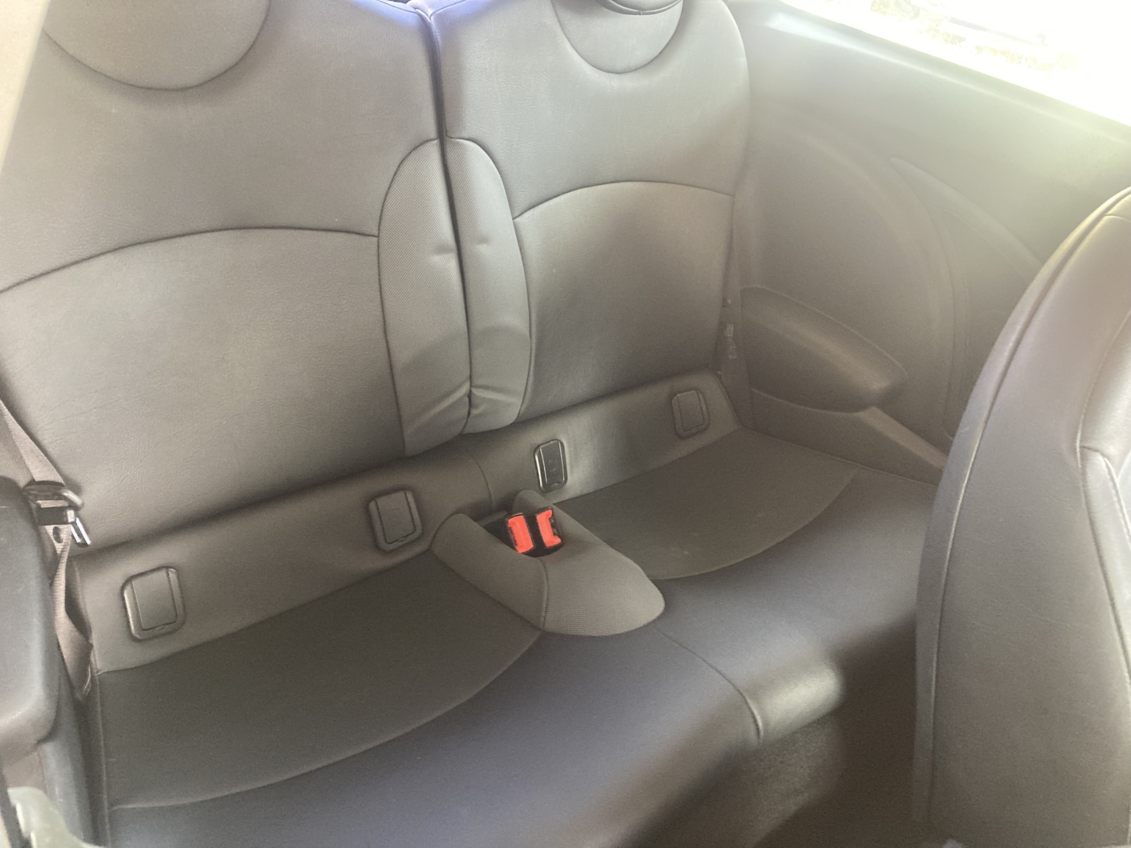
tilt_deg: -33.7
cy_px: 424
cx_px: 566
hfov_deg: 63.4
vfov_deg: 49.7
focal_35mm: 28
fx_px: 915
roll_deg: -7.3
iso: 320
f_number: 1.8
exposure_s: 1/47
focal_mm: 3.99
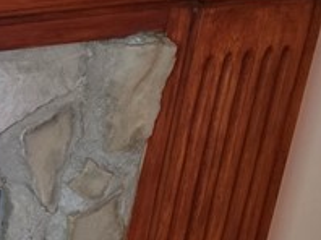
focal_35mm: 119
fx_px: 1102
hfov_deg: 13.9
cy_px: 319
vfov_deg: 12.0
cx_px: -326
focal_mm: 6.3
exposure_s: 1/15
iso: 1600
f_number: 1.7
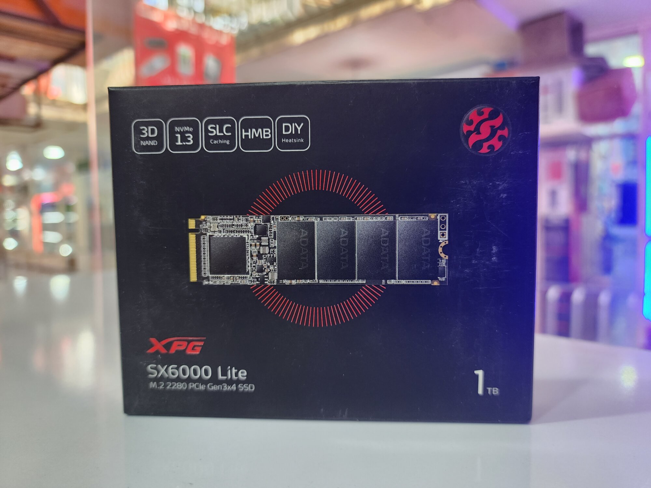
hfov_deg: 73.9
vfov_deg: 58.9
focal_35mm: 23
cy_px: 244
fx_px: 433
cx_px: 326
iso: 125
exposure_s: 1/100
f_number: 1.8
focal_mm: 6.4
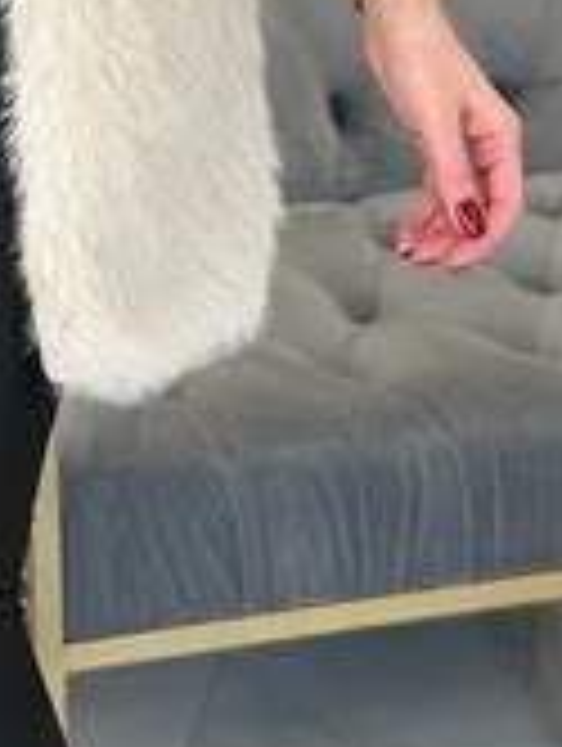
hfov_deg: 9.8
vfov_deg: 12.5
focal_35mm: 150
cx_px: -31
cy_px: -396
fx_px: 3239
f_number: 1.78
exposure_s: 1/106
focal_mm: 6.86
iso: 125
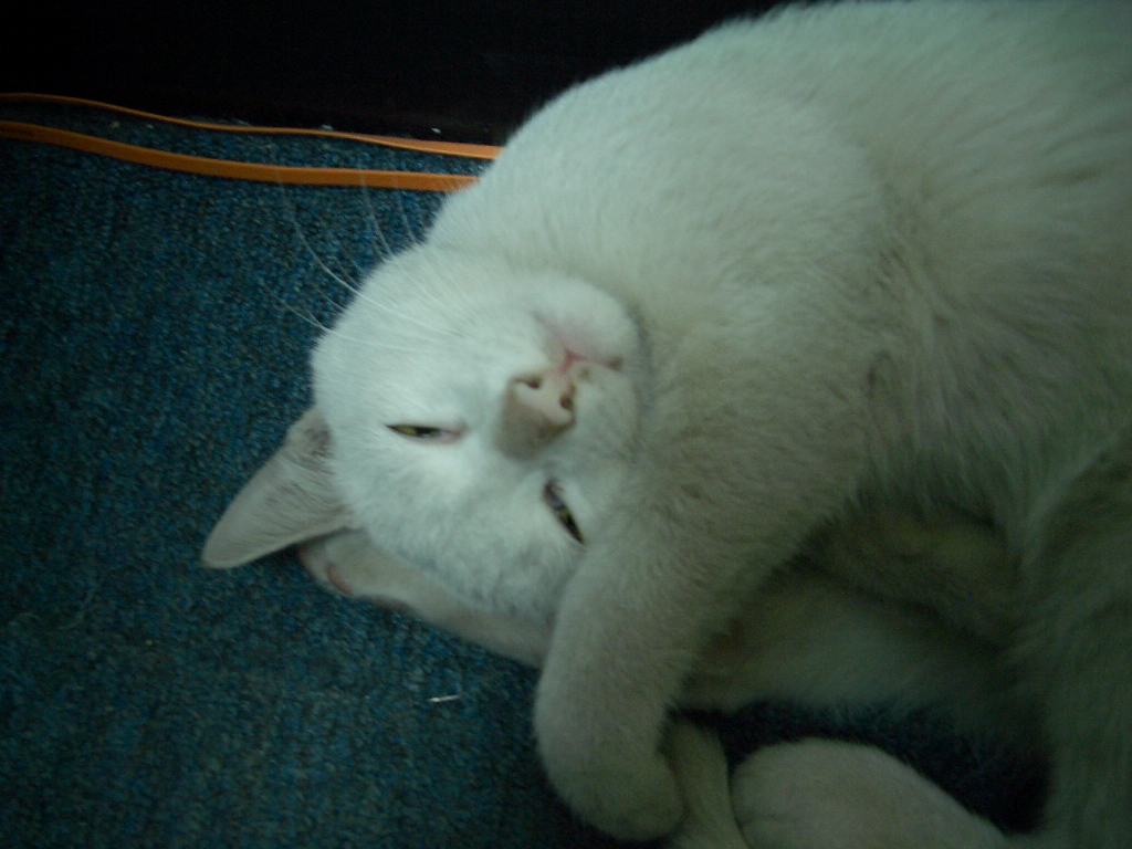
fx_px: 1145
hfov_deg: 52.6
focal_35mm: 35
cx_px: 566
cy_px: 424
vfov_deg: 40.7
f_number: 2.6
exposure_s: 1/8
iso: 100
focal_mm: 5.8
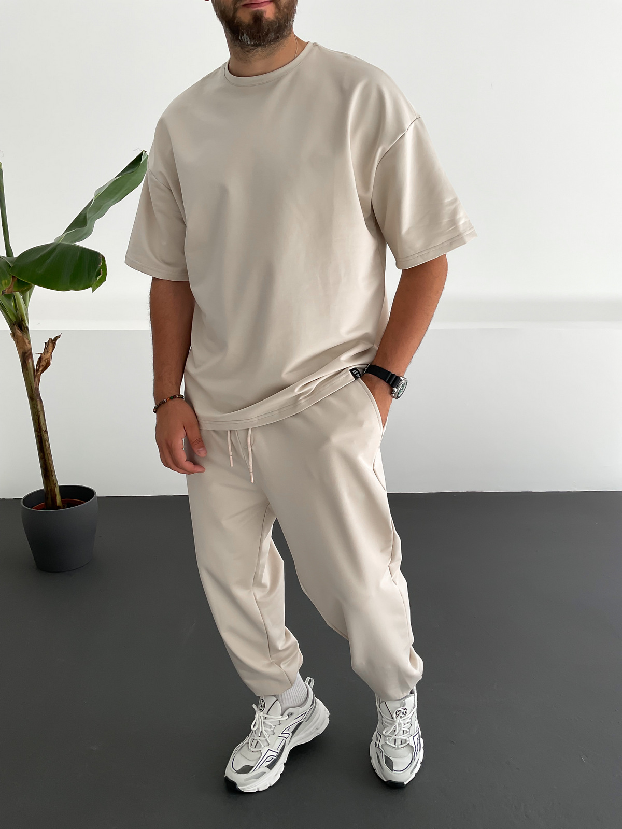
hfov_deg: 48.2
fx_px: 695
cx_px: 311
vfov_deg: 61.7
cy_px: 414
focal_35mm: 29
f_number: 1.8
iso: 16
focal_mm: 3
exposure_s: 1/270
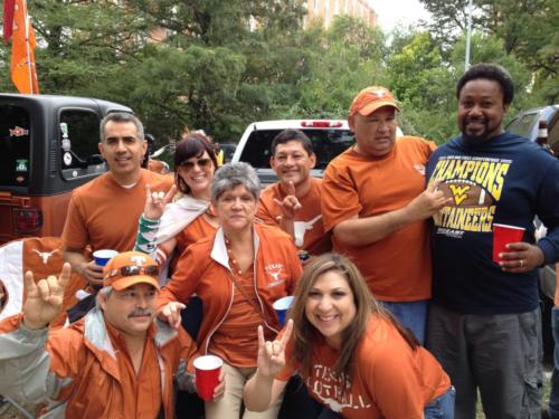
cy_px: 210
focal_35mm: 35
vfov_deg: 40.7
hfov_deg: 52.6
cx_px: 280
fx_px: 565
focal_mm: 4.28
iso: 64
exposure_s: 1/203
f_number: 2.4
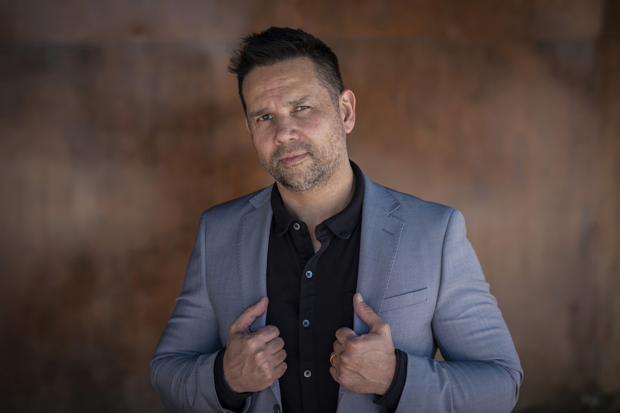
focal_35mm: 85
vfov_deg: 16.1
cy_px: 206
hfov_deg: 23.9
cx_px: 310
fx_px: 1463
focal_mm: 85
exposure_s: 1/250
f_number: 2.8
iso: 100
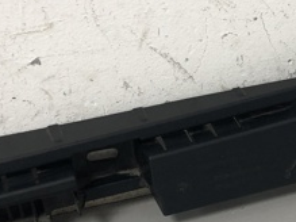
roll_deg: +2.1
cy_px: 188
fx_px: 701
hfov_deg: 23.5
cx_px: 241
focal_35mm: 82
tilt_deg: -36.5
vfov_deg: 17.8
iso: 40
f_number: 1.8
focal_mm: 4
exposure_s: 1/25
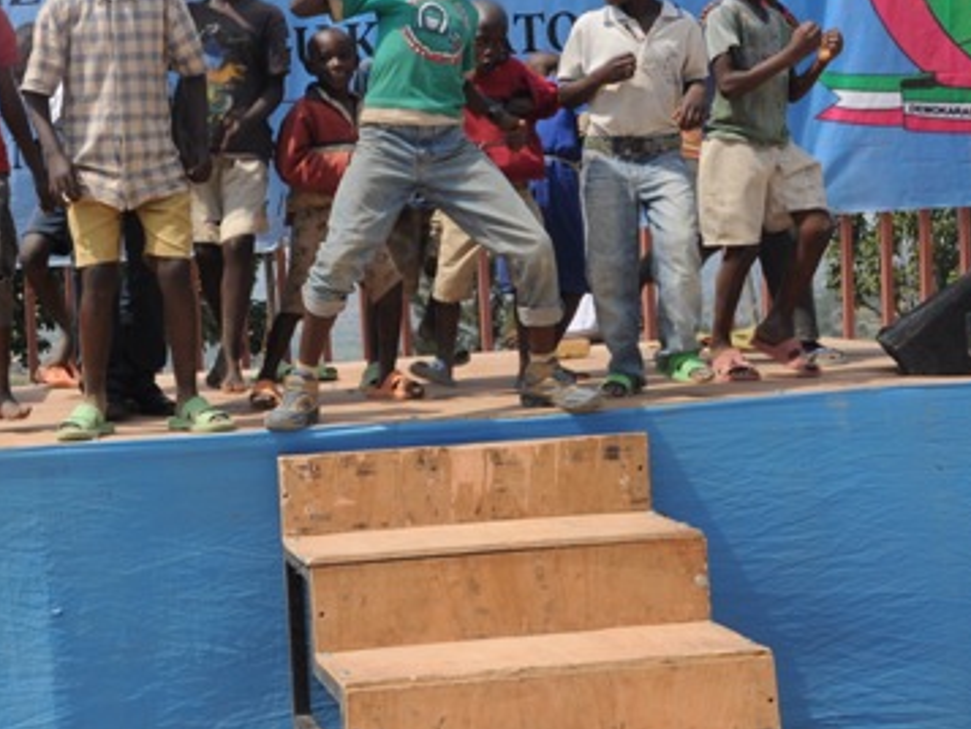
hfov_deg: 30.1
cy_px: 219
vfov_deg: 23.5
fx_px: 1740
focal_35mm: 62
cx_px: 141
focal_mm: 24
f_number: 13
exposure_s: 1/125
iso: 200
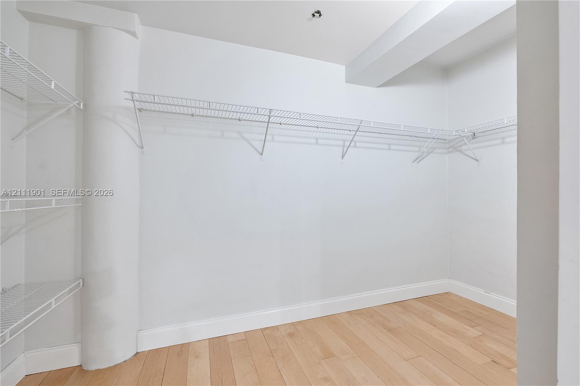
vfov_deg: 77.3
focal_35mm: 15
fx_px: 242
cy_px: 193
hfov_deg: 100.4
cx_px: 290
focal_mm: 10
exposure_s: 1/6
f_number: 8
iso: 800
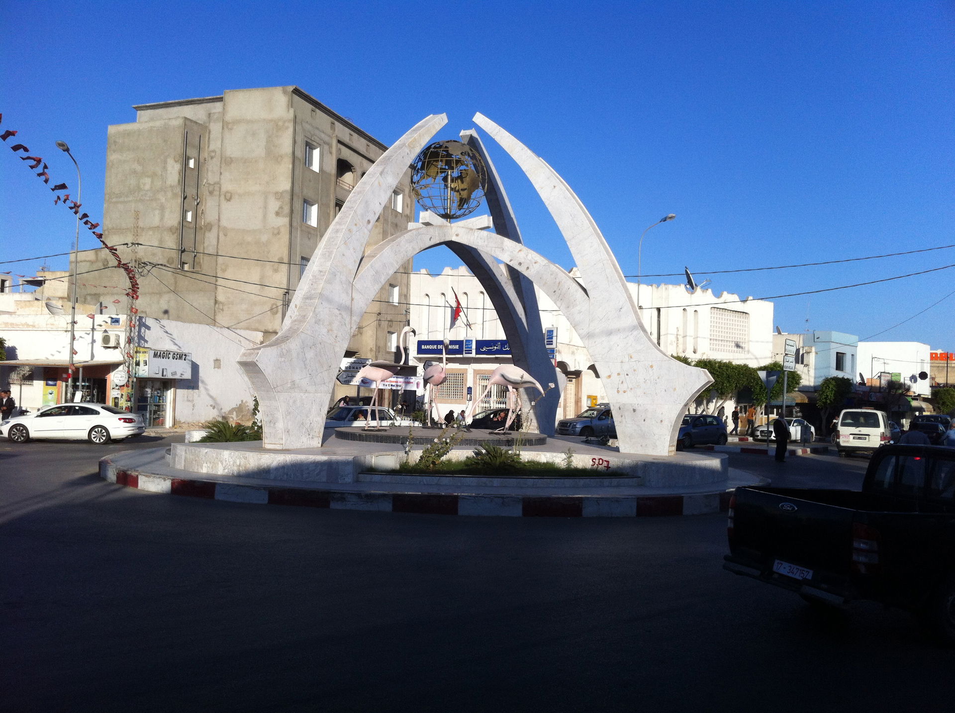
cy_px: 356
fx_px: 964
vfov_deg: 40.6
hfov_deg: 52.7
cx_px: 478
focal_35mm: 35
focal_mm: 3.85
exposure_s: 1/1508
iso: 80
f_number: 2.8
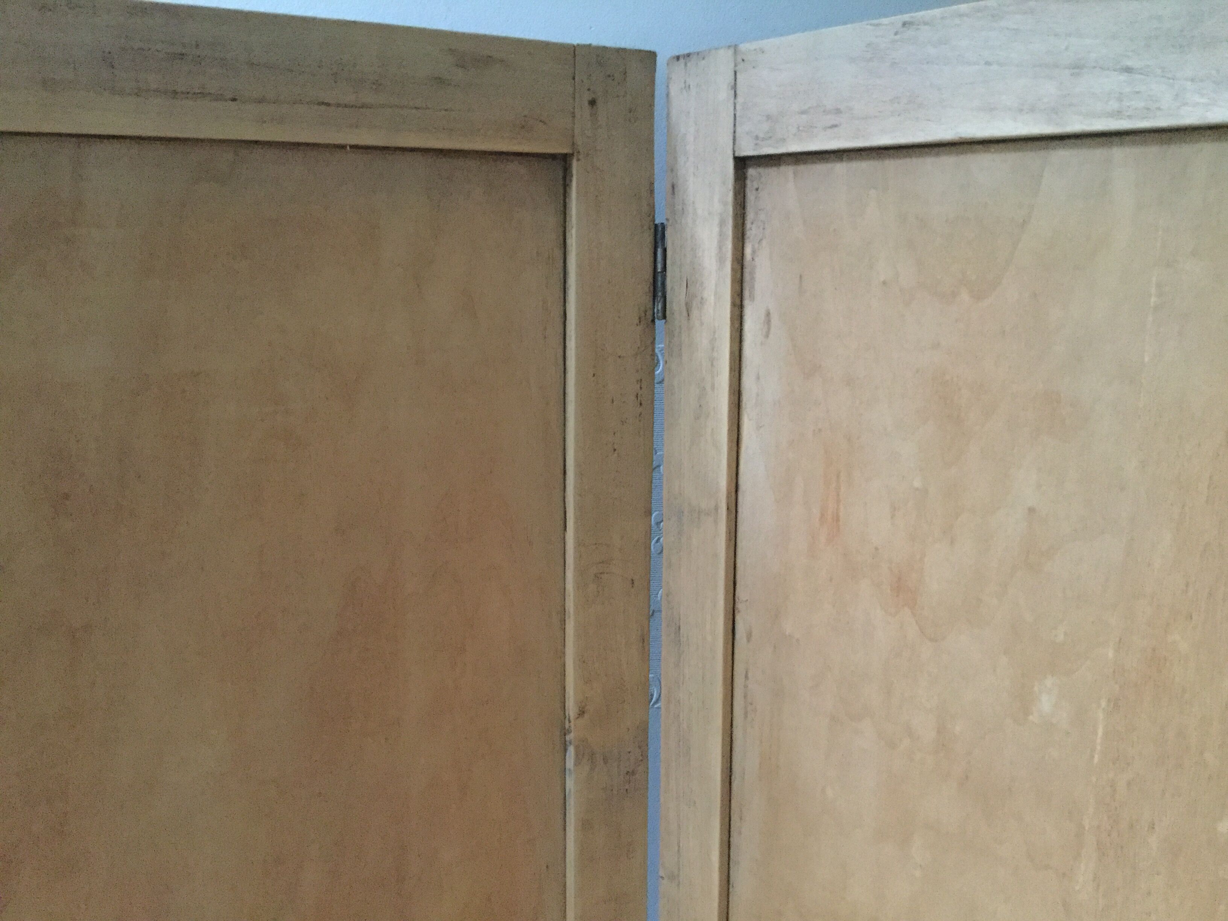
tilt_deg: -13.0
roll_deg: -1.2
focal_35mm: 31
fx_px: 1100
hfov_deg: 58.4
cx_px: 614
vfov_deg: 45.4
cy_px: 460
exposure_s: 1/17
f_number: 2.4
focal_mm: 3.3
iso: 640
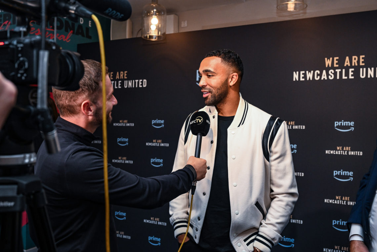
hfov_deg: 54.4
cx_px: 188
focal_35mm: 35
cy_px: 126
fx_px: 366
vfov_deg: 37.9
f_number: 5
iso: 2000
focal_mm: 35
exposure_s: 1/200
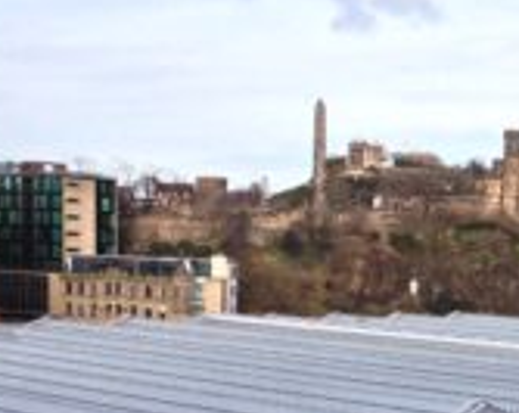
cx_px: 525
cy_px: 382
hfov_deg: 22.4
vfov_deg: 18.3
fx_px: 1257
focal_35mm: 82
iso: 50
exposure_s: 1/552
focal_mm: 4.28
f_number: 2.4
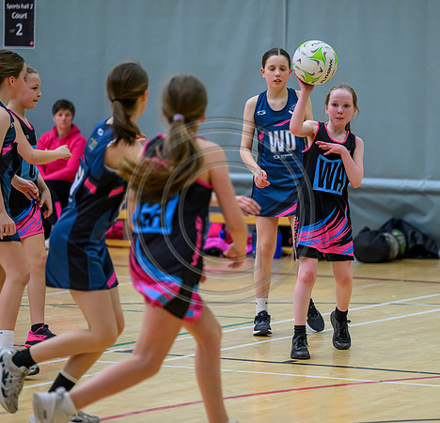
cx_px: 325
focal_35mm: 194
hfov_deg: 9.2
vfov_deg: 8.9
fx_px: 2730
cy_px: 206
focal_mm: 150
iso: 3200
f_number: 3.2
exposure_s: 1/1250
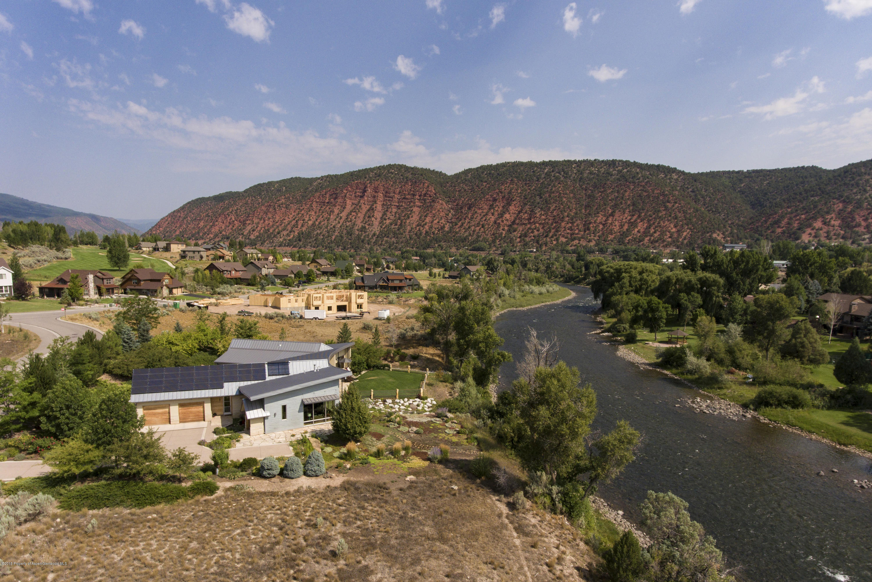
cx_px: 436
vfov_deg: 41.1
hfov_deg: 58.7
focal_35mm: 32
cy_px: 291
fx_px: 775
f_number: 7.1
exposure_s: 1/125
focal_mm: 32
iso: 125
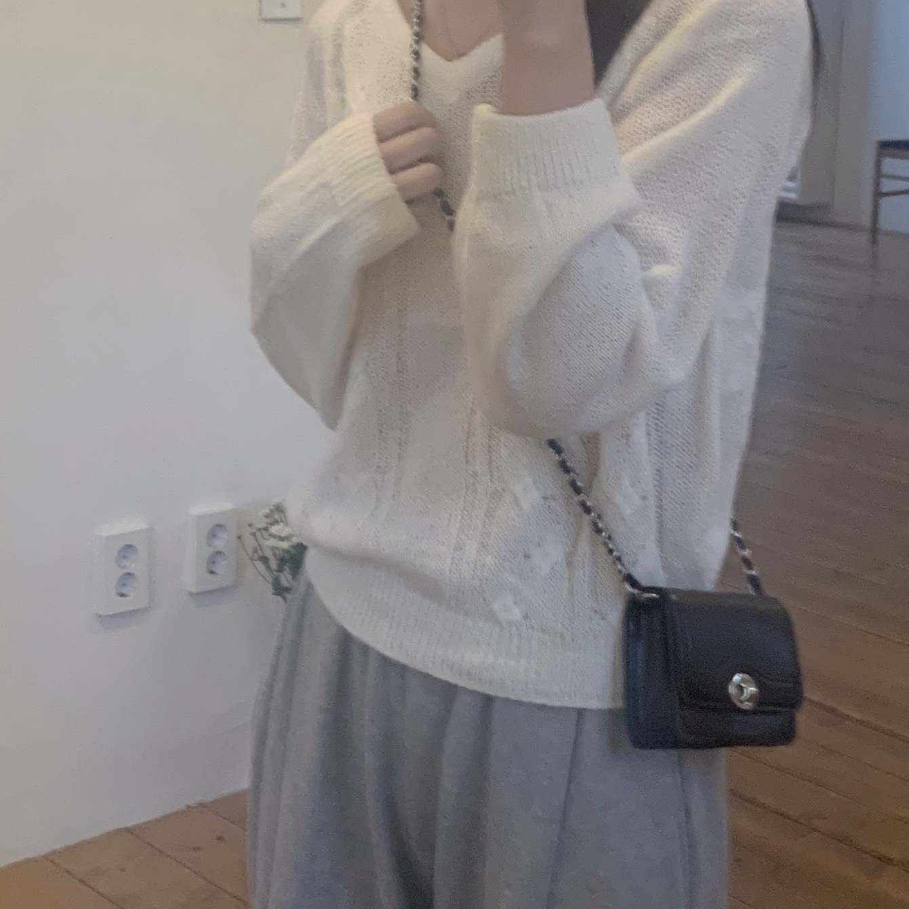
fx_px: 921
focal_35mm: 31
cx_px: 454
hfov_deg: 52.5
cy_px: 354
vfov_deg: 52.1
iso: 320
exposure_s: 1/40
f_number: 1.8
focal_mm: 4.25
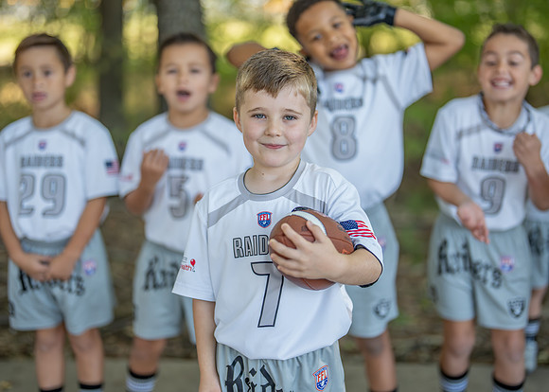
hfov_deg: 33.1
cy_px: 179
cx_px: 274
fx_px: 925
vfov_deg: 23.9
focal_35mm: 59
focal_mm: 50
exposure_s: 1/5000
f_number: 1.2
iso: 1000
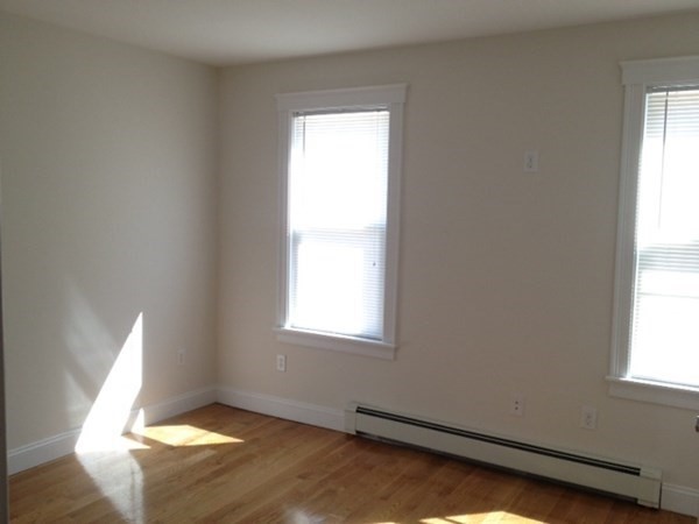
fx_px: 707
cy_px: 262
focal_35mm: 35
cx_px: 350
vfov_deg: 40.7
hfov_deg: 52.6
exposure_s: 1/120
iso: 100
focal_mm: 4.28
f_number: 2.4
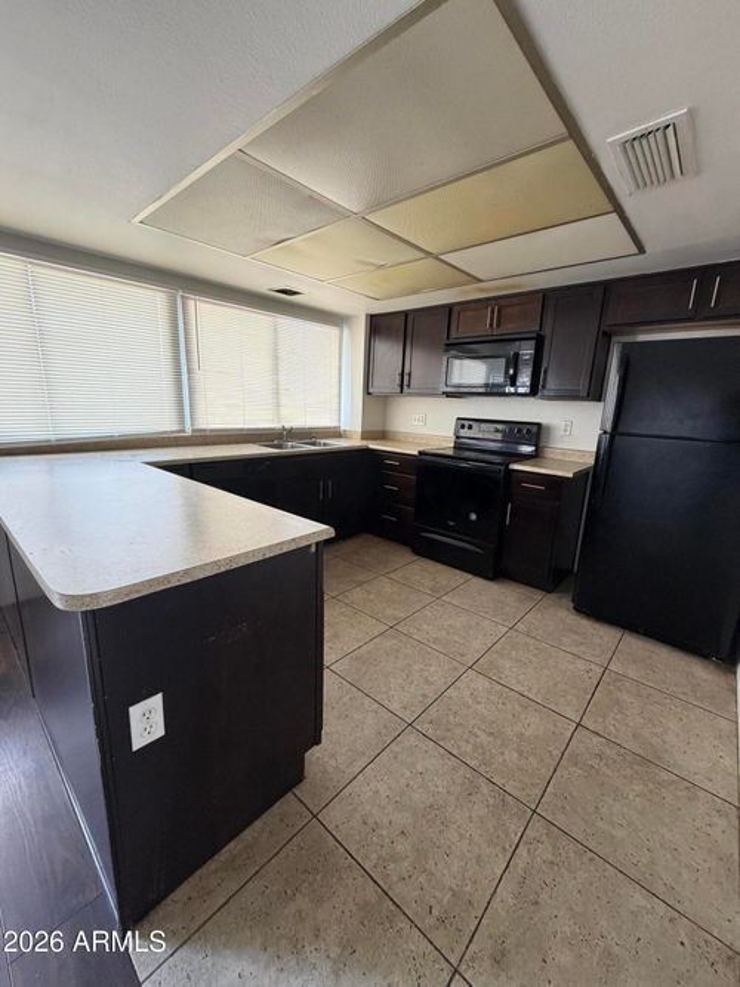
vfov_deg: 102.1
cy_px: 494
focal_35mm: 14
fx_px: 399
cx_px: 370
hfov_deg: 85.7
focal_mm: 2.22
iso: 320
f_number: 2.2
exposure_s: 1/66
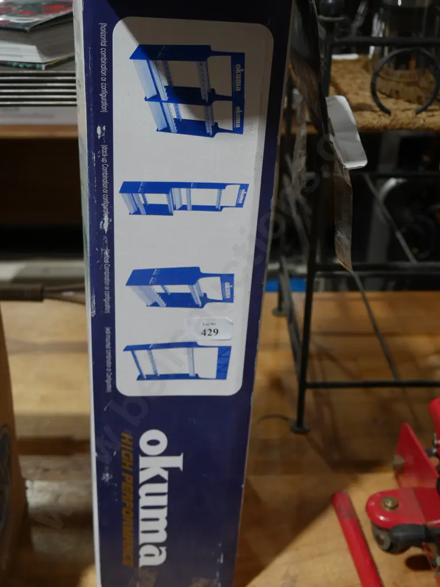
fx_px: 712
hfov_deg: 34.3
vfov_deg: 44.8
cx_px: 220
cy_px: 294
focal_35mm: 42
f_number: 4.6
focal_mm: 21
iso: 320
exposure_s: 1/60
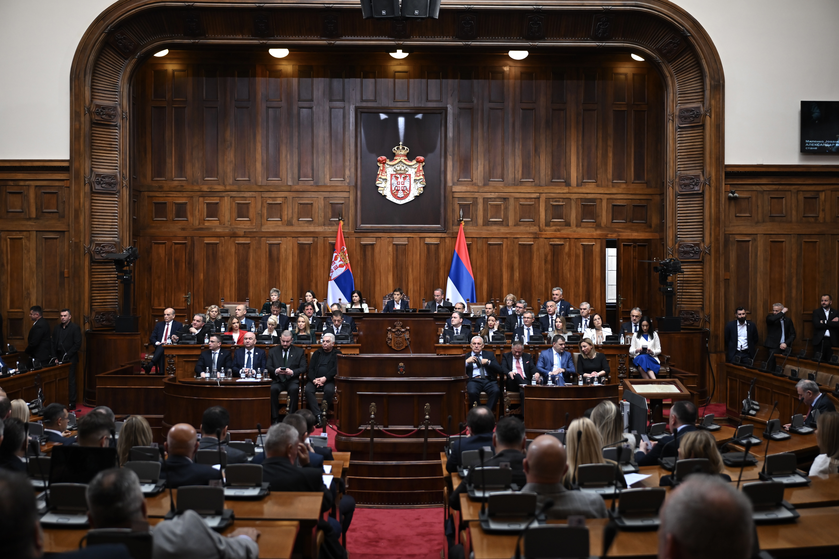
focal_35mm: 36
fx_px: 839
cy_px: 280
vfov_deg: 36.9
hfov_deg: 53.1
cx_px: 420
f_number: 2.8
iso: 800
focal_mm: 36
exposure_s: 1/400
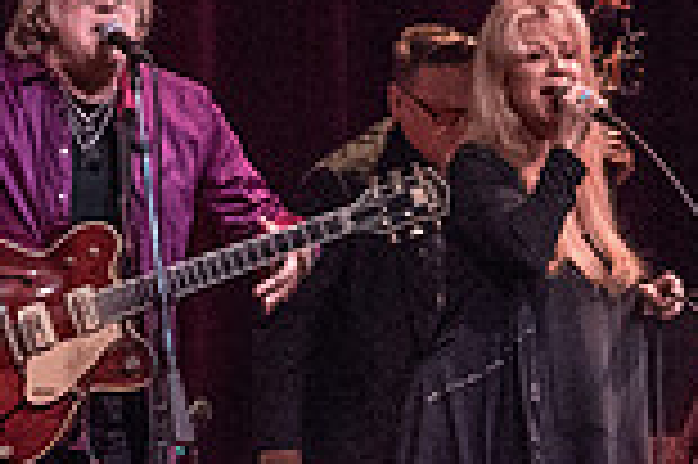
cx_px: 9
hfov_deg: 4.2
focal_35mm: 494
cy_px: 119
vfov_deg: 2.8
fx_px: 9568
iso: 6400
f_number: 8
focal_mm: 132
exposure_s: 1/160
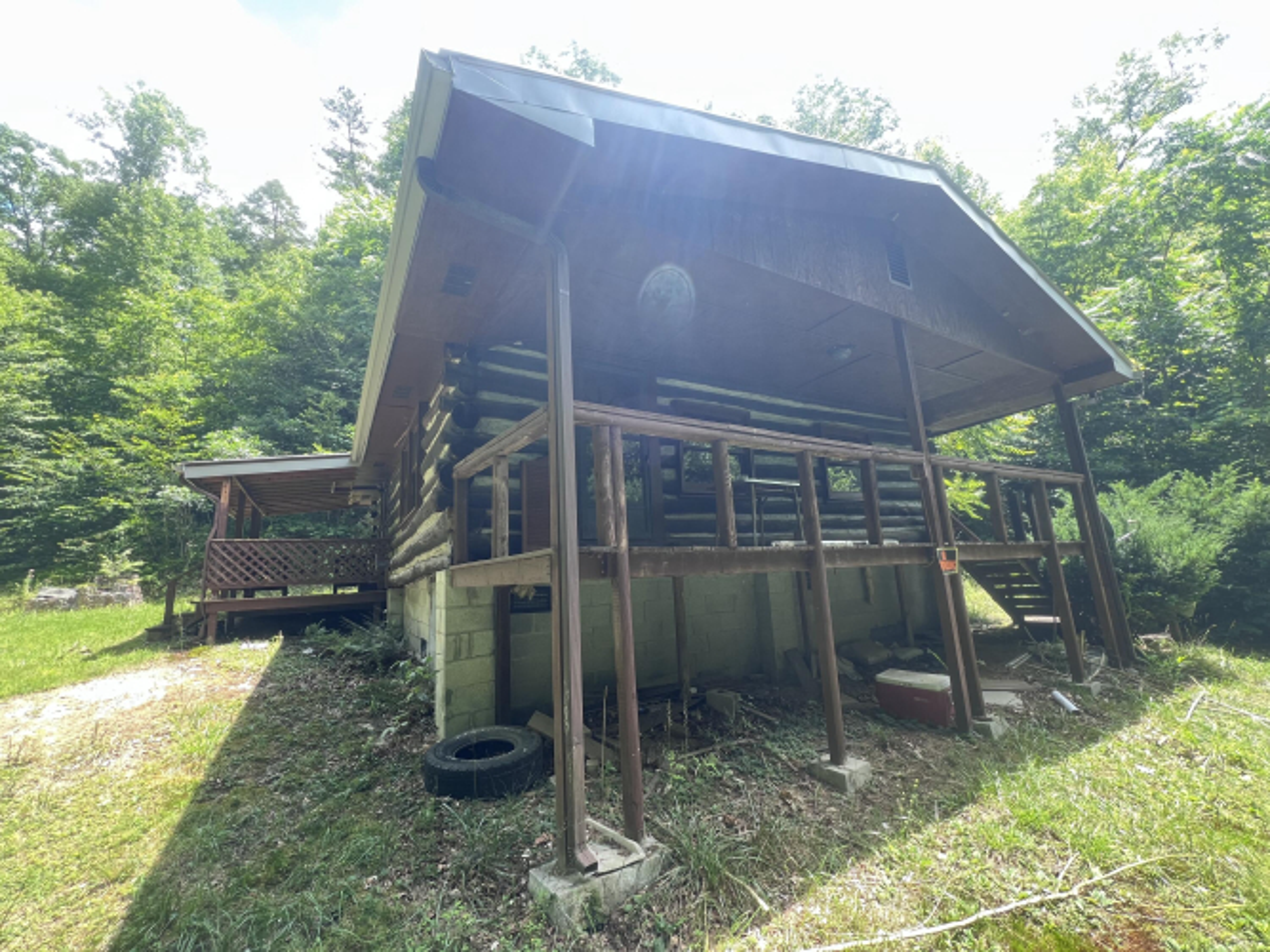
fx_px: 477
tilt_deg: +12.4
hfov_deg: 106.2
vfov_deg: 89.9
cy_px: 476
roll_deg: +3.4
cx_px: 635
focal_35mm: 13
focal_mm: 1.57
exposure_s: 1/99
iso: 40
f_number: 1.8
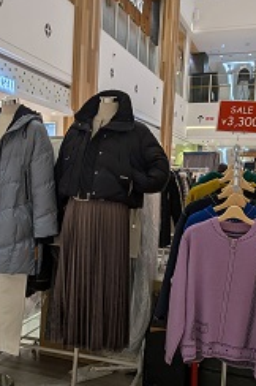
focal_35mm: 41
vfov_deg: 47.2
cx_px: 88
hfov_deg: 32.3
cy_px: 231
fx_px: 439
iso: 28
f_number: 1.7
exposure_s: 1/598
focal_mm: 4.53
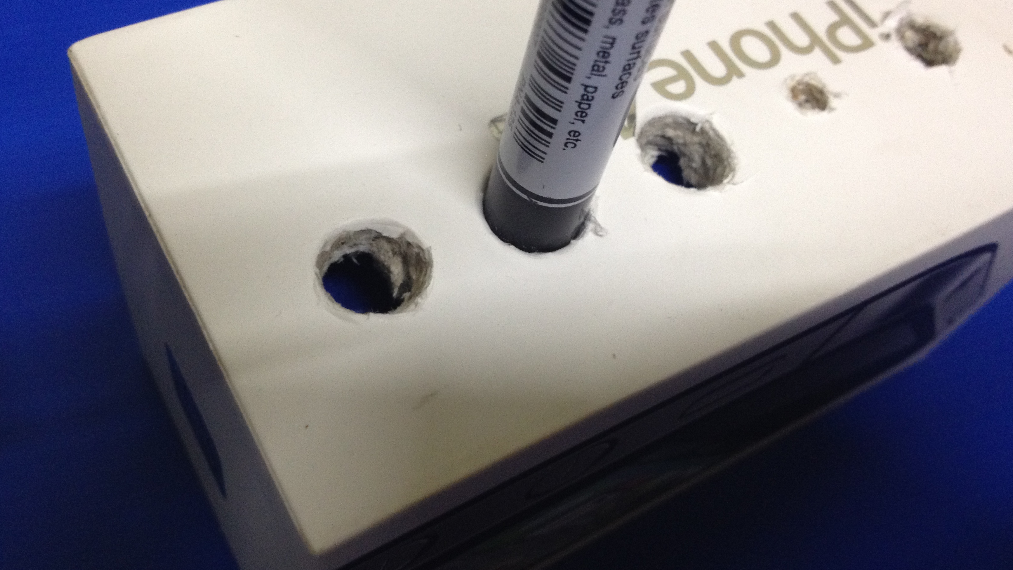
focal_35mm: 39
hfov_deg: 51.6
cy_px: 262
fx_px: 1048
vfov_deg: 30.4
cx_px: 505
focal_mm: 4.28
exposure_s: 1/20
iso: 200
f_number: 2.4
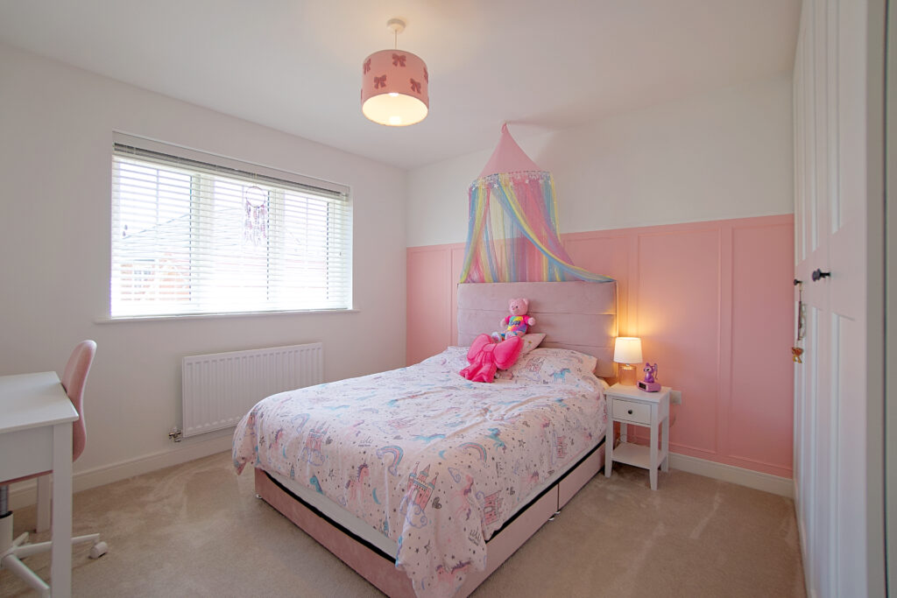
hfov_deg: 100.4
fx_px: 374
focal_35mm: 15
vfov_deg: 77.3
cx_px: 448
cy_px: 299
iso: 100
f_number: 4.5
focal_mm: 10
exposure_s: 1/80
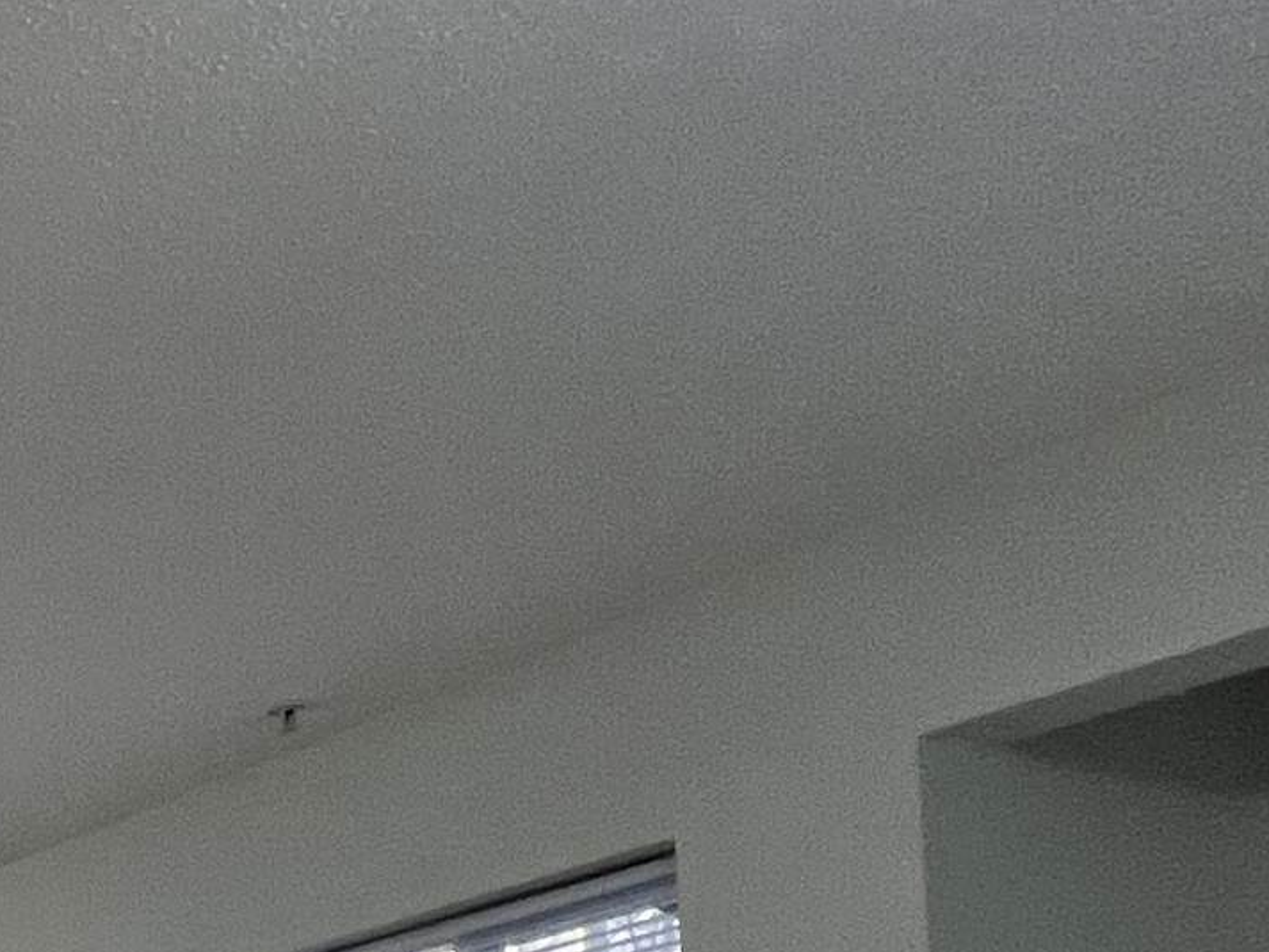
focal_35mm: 56
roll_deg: +2.0
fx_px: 2053
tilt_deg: +0.2
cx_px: -1249
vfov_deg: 21.1
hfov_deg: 19.5
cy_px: 1520
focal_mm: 1.57
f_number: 1.8
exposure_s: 1/120
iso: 100
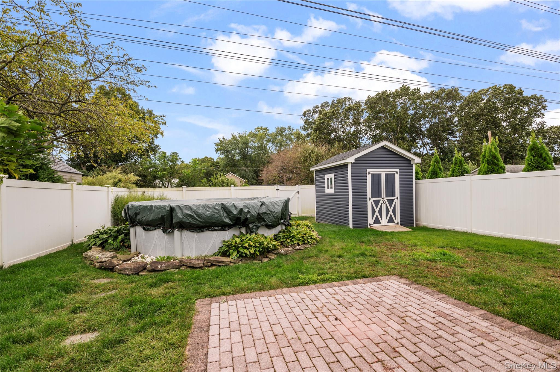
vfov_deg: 77.2
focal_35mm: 15
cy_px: 186
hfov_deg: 100.4
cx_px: 280
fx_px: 233
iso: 100
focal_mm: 15
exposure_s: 1/30
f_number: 8
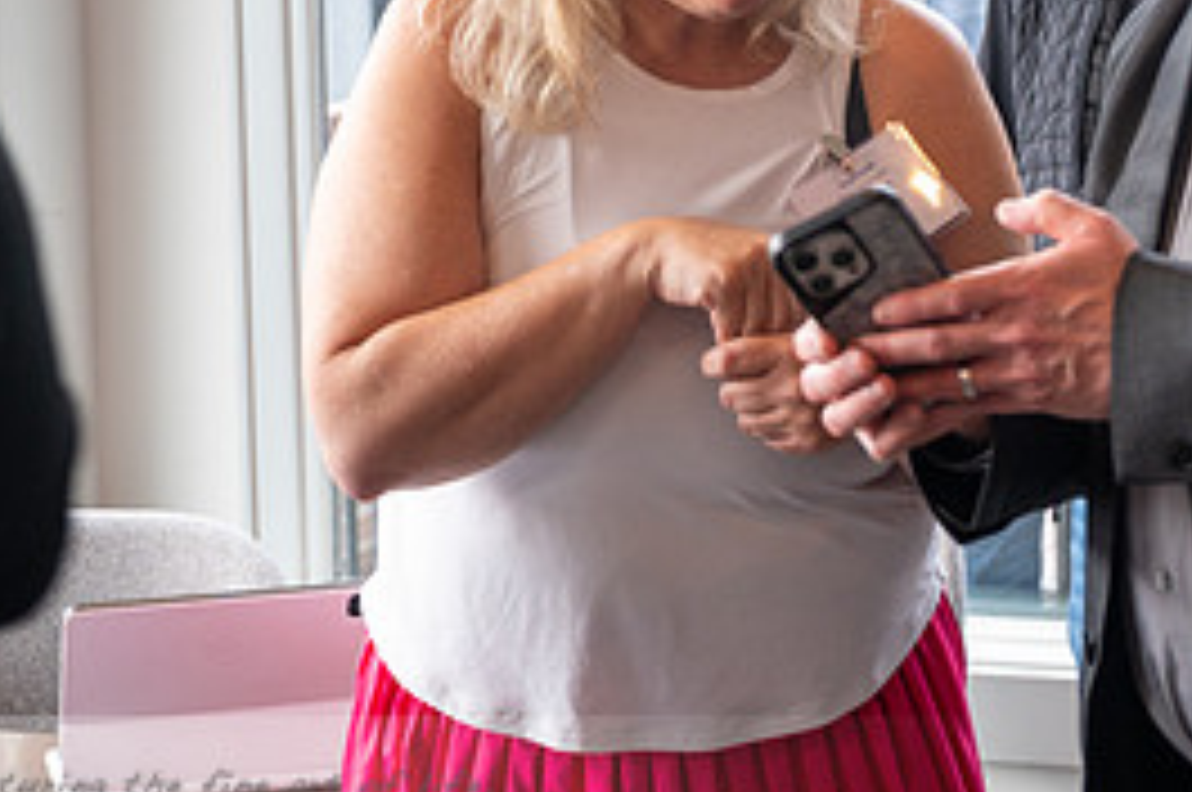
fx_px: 3472
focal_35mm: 105
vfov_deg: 12.9
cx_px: 1008
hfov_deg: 19.2
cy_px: 22
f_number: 4
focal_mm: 48
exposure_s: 1/50
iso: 800
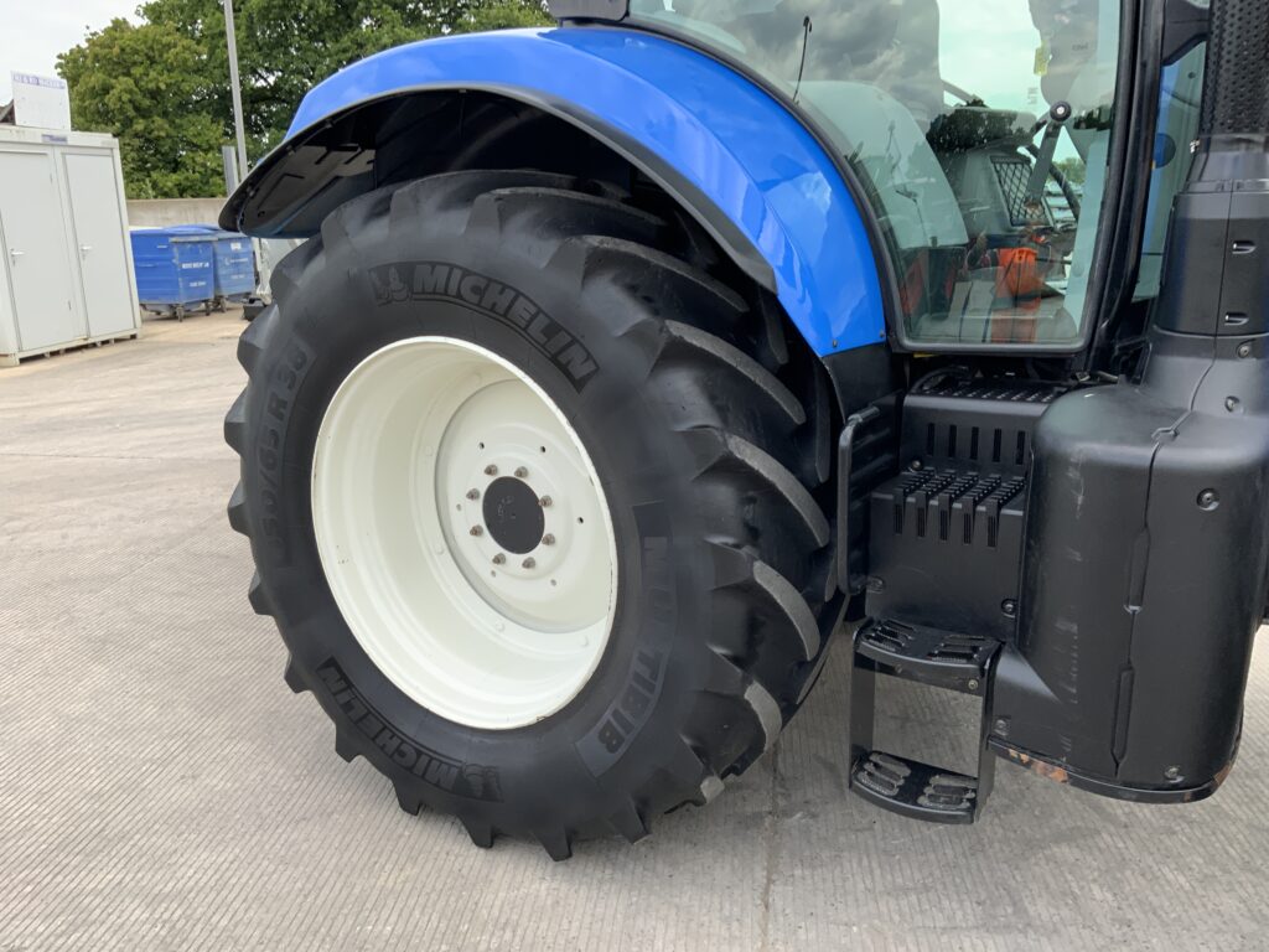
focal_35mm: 29
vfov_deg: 48.2
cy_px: 476
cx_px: 634
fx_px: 1063
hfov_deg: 61.7
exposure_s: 1/164
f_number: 1.8
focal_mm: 3
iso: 16
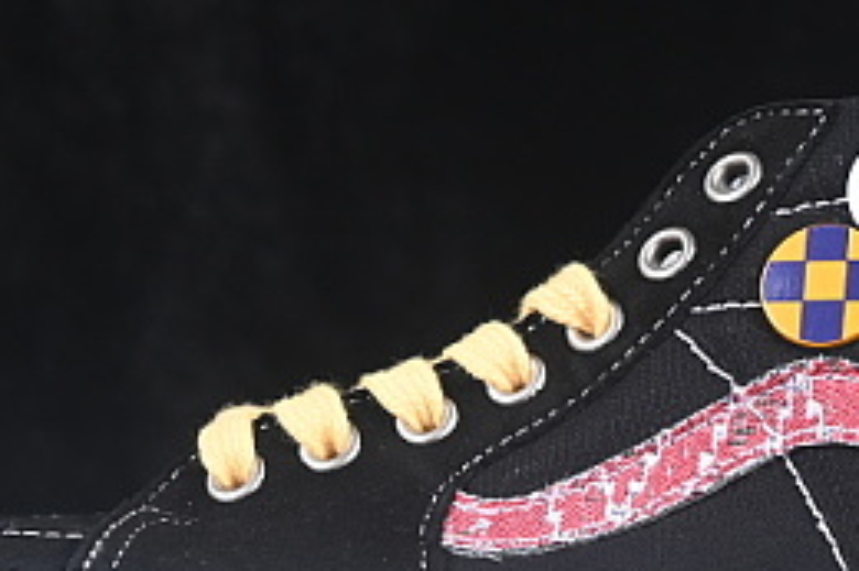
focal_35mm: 231
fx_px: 5508
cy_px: 272
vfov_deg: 5.9
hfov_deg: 8.9
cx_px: 595
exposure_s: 1/60
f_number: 6.3
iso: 160
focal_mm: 50
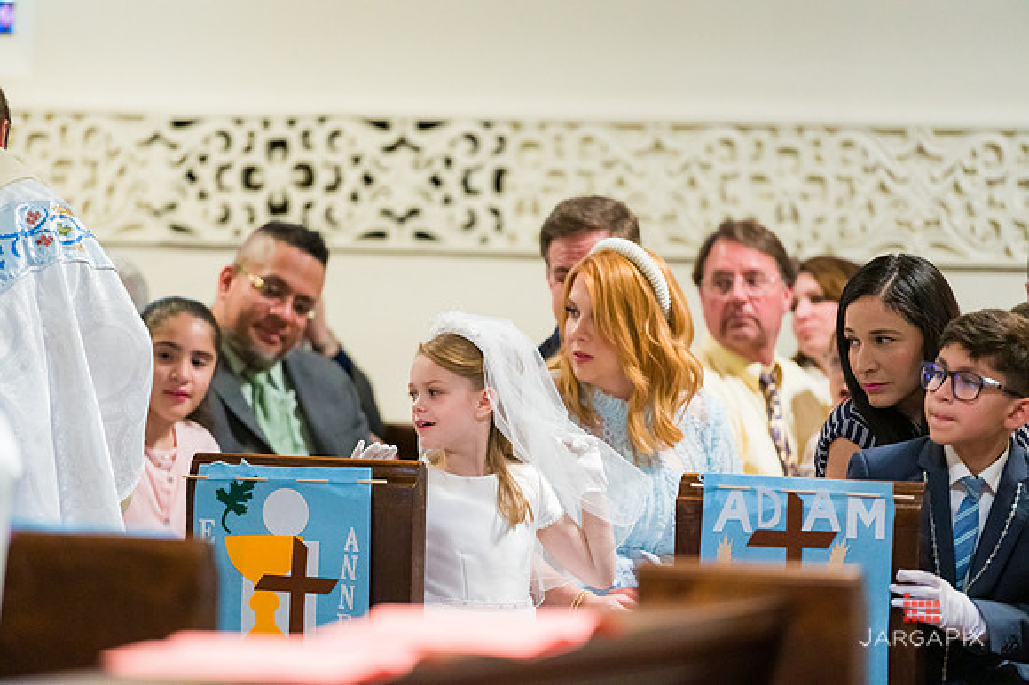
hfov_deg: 10.3
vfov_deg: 6.9
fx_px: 5713
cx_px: 514
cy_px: 342
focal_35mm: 200
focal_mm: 200
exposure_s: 1/200
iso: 6400
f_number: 3.2
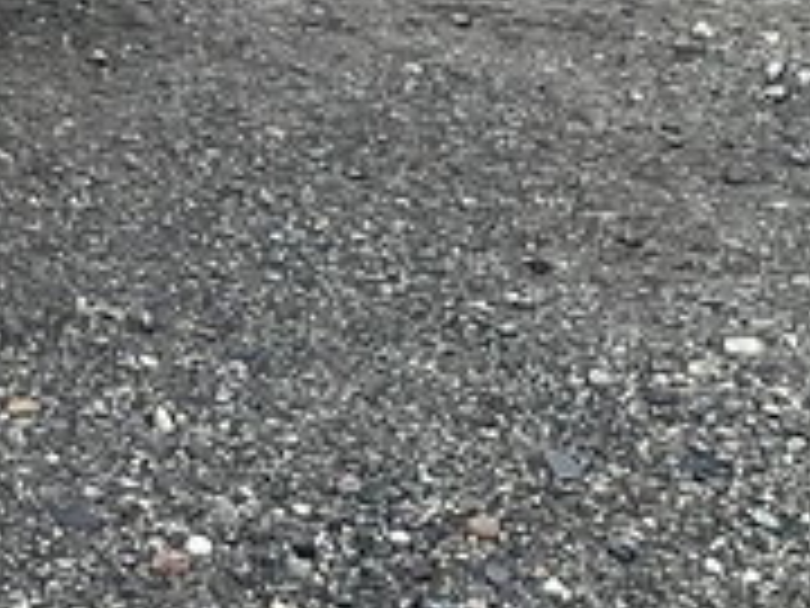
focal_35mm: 121
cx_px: -783
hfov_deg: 13.9
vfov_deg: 11.6
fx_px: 2831
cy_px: -390
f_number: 1.8
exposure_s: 1/121
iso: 64
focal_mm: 3
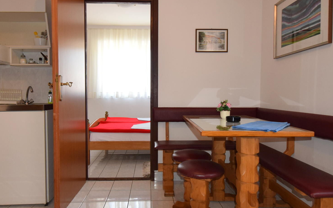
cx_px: 158
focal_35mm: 25
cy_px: 94
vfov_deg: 49.2
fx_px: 227
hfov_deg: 72.5
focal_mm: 10
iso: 800
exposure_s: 1/80
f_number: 4.5
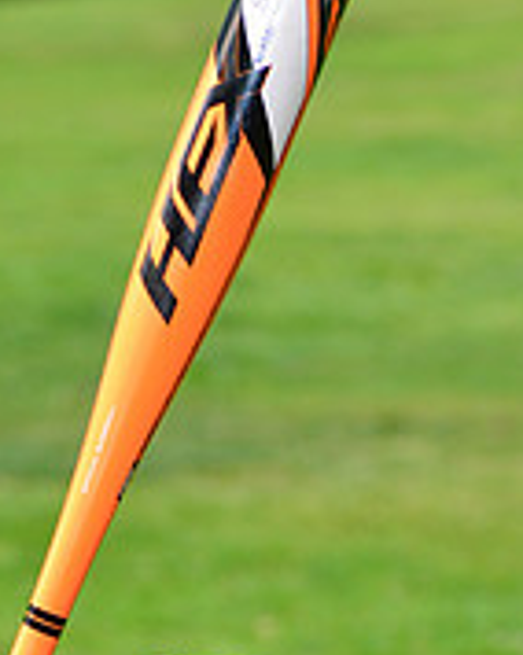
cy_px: 971
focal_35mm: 413
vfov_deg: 4.7
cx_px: 344
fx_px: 8005
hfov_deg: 3.7
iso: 160
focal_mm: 135
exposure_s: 1/200
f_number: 10
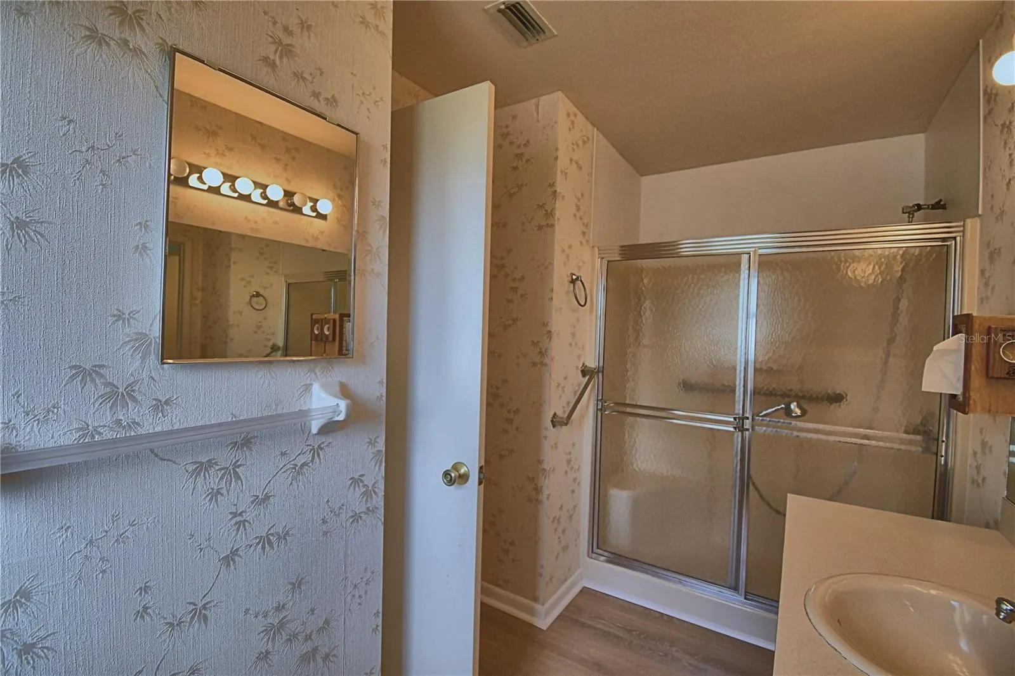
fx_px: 423
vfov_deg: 77.3
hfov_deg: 100.4
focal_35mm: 15
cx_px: 508
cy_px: 338
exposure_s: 1/125
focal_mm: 10
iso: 280
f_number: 4.5
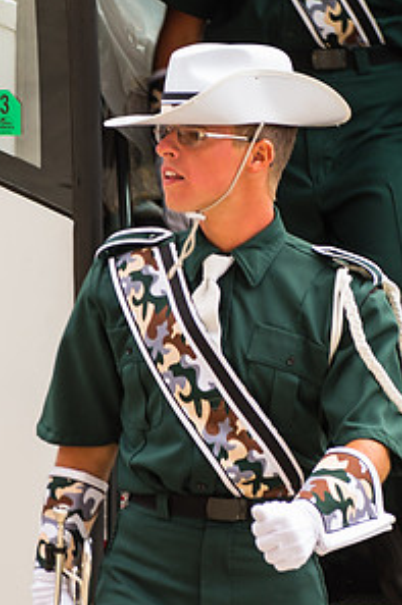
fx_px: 6689
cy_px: 307
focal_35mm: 398
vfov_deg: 5.2
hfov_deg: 3.4
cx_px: 225
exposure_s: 1/160
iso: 560
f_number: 4.8
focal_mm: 140
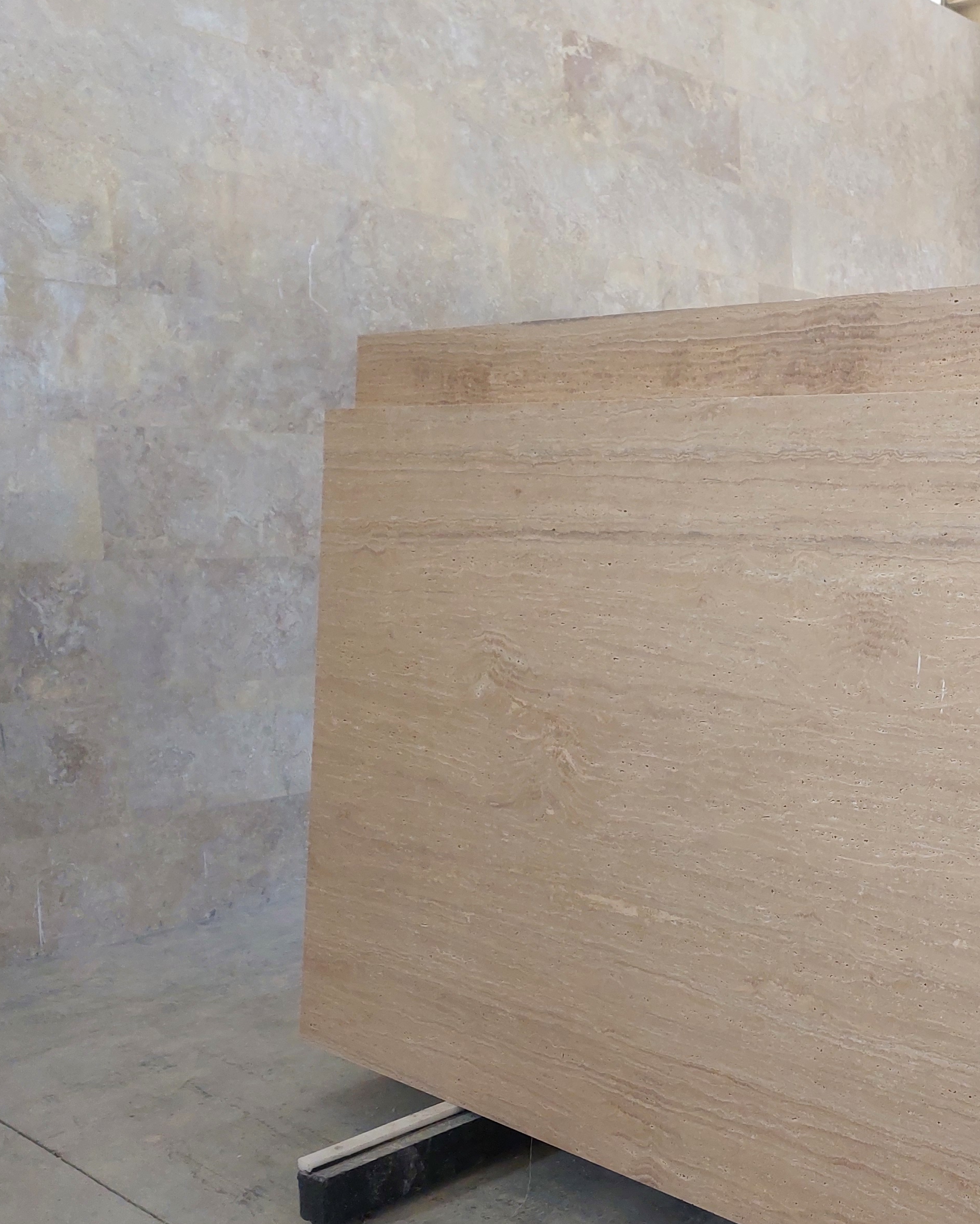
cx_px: 908
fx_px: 1377
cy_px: 738
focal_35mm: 38
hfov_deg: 36.4
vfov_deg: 47.6
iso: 160
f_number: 1.8
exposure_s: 1/120
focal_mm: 5.06
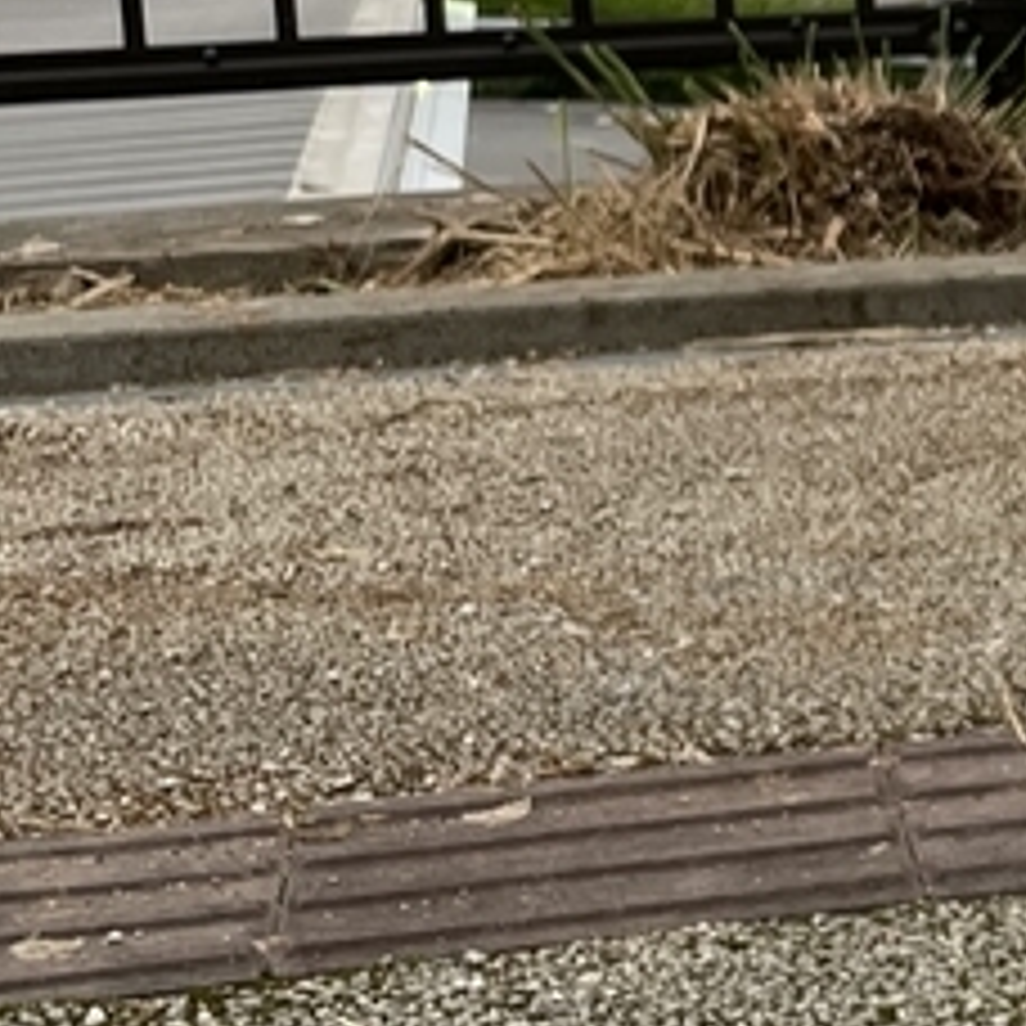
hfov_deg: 13.2
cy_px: 140
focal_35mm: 121
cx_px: 1773
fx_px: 4058
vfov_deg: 14.3
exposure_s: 1/291
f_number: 1.6
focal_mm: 4.2
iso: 32
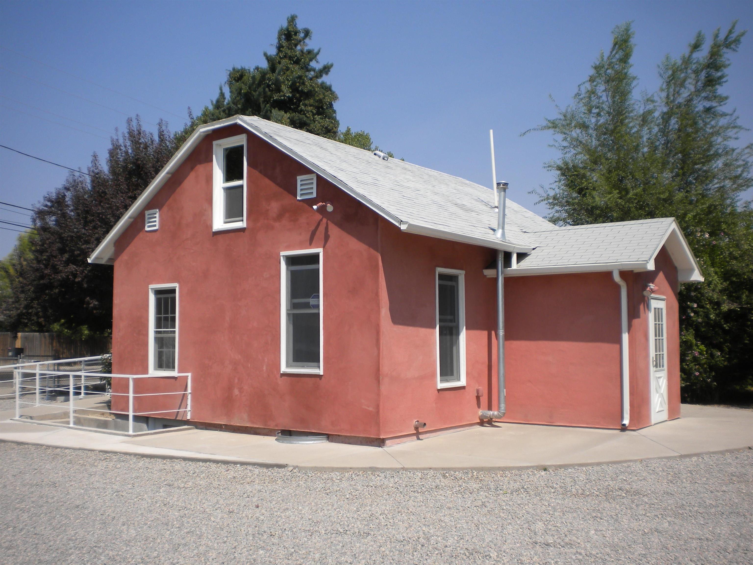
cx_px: 376
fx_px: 761
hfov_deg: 52.6
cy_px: 282
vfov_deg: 40.7
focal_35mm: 35
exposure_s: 1/886
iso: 80
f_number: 4.6
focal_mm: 6.3
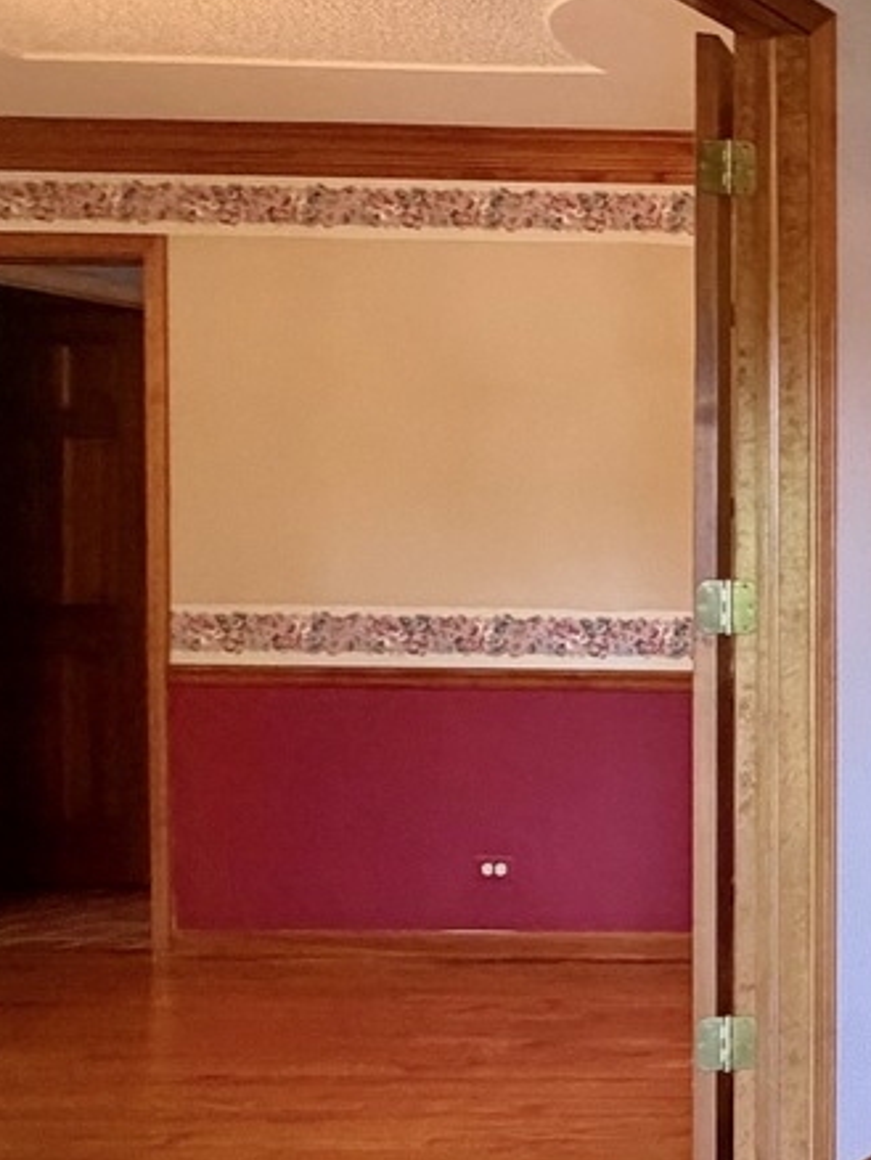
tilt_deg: -1.0
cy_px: 625
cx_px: 1803
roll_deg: -1.7
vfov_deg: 41.2
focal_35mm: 46
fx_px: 1542
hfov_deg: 18.3
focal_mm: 2.22
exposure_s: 1/60
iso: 400
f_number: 2.2
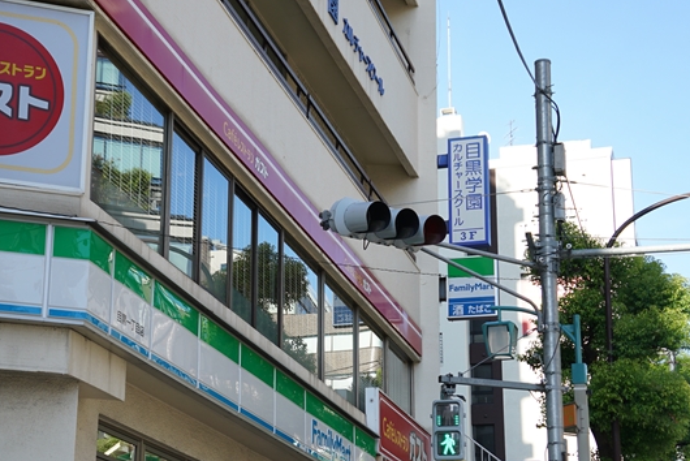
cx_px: 223
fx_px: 1419
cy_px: 273
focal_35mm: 74
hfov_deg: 27.1
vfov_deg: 18.4
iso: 100
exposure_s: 1/250
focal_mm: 33
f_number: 4.5
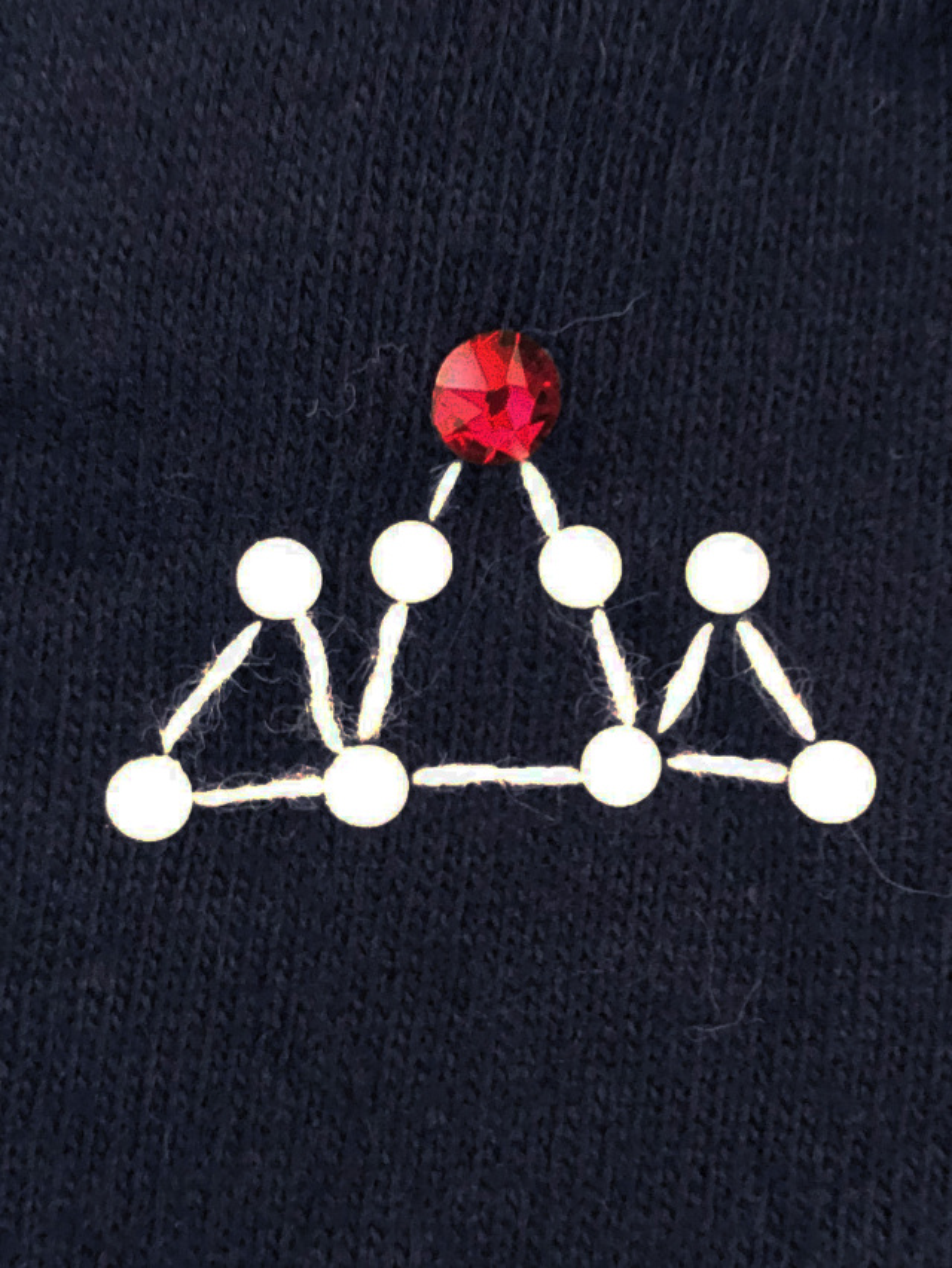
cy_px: 634
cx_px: 476
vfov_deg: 63.4
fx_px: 1026
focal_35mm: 28
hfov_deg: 49.8
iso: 25
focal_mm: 3.99
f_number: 1.8
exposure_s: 1/33
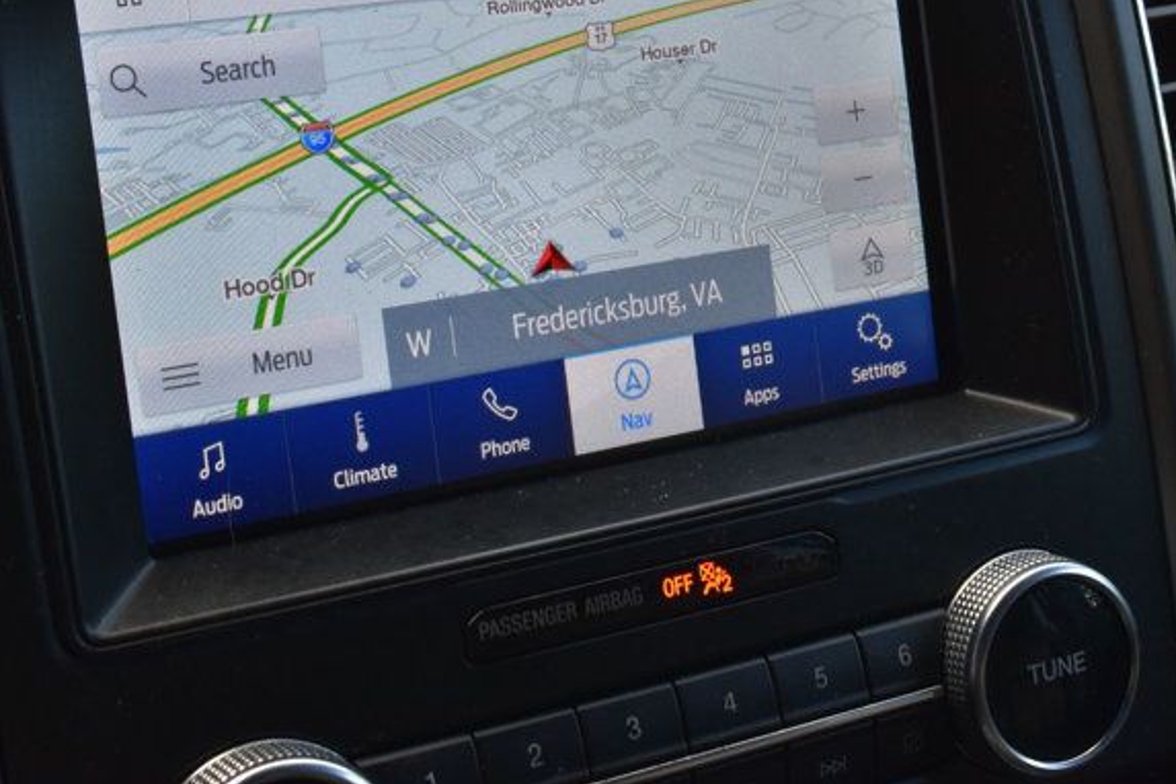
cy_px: 172
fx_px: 2450
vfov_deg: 18.0
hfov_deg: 27.0
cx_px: 690
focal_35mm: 75
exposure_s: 1/100
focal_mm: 28
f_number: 9
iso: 400
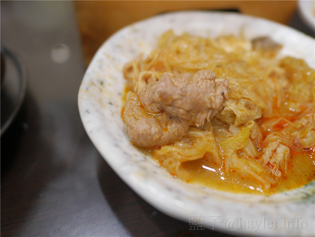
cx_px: 158
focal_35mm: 30
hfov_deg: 60.0
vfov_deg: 46.8
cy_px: 118
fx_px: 273
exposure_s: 1/60
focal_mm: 15
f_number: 1.7
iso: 500
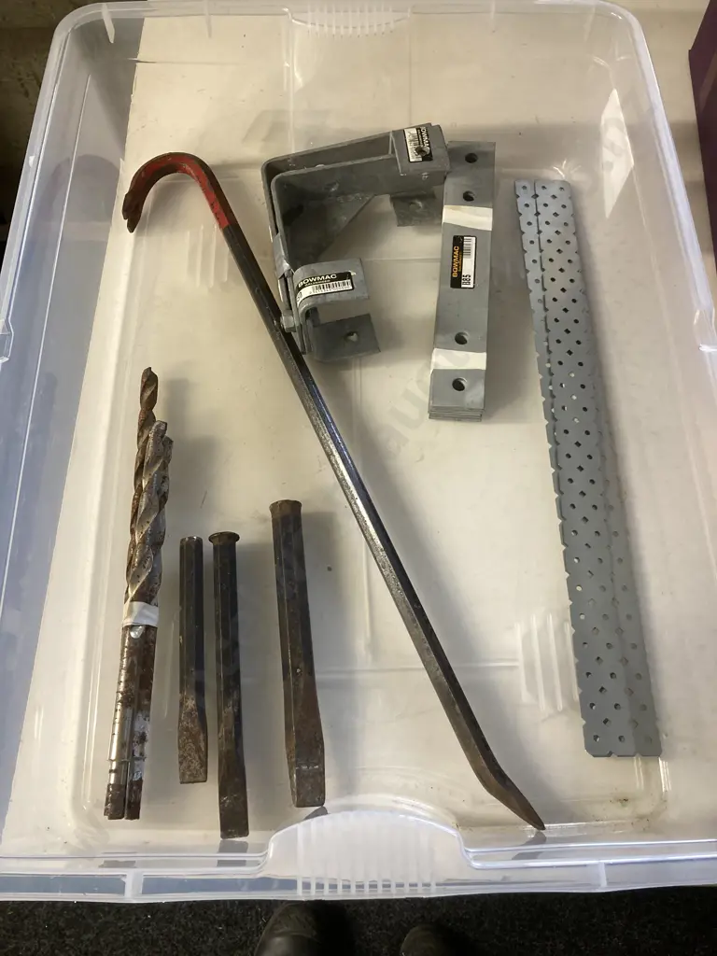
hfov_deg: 49.7
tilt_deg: -67.0
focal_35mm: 28
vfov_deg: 63.4
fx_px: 773
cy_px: 478
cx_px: 358
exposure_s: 1/50
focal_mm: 3.99
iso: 160
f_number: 1.8
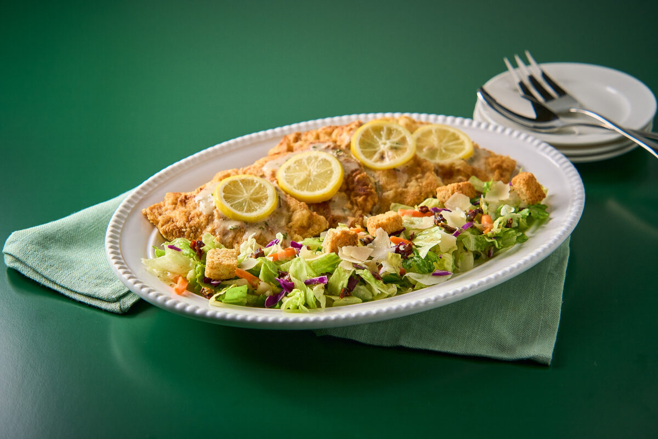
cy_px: 220
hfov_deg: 22.4
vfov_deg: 15.0
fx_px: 1663
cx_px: 329
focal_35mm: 91
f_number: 4.5
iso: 500
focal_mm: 91
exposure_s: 1/160
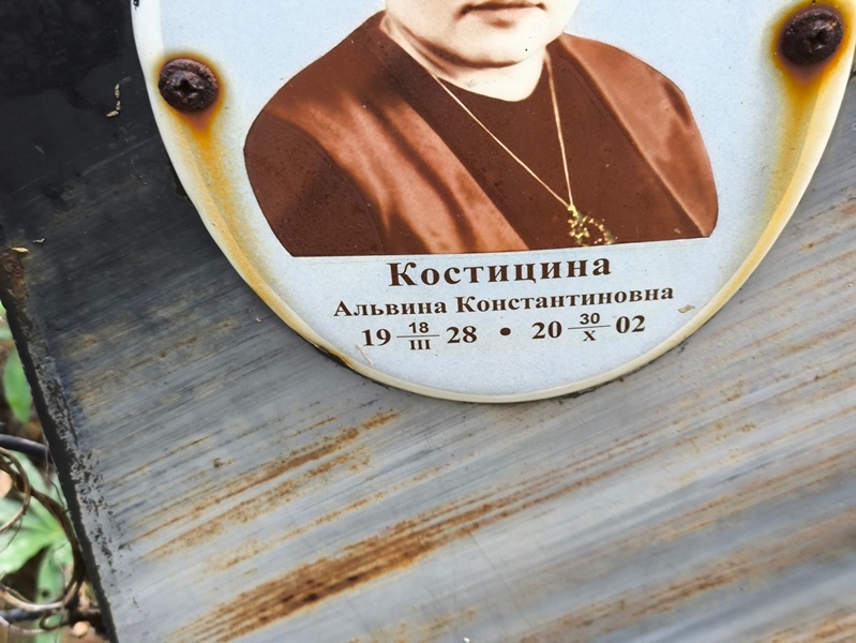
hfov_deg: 38.2
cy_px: 322
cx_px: 428
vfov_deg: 29.1
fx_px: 1237
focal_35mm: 50
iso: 100
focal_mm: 4.71
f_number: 1.7
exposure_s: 1/60
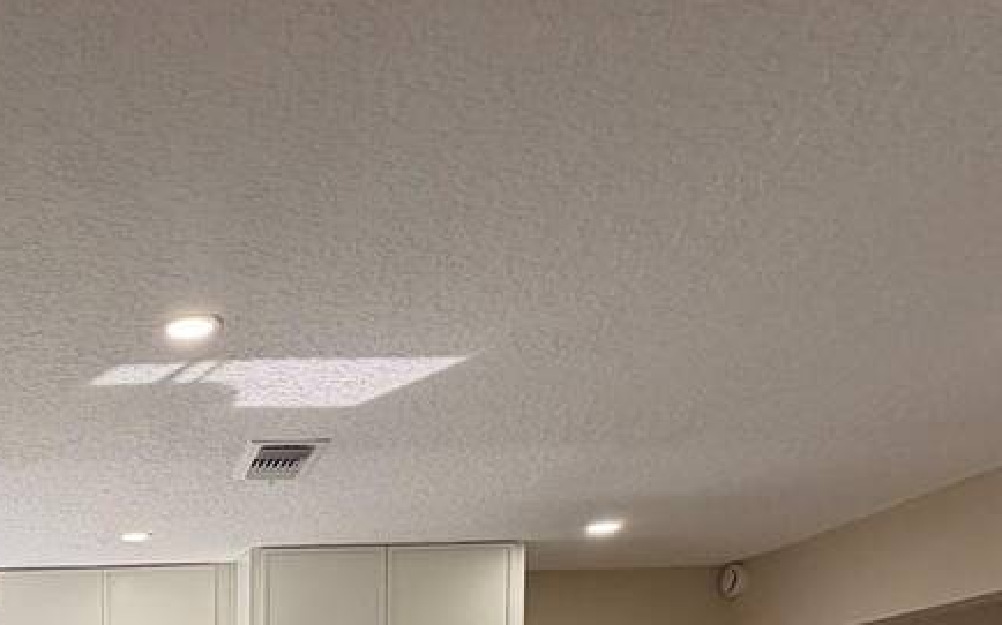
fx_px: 1119
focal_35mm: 41
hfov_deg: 40.6
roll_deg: +1.2
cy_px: 833
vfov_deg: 26.2
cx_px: -51
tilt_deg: -3.6
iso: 125
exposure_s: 1/121
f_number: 2.2
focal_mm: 2.22
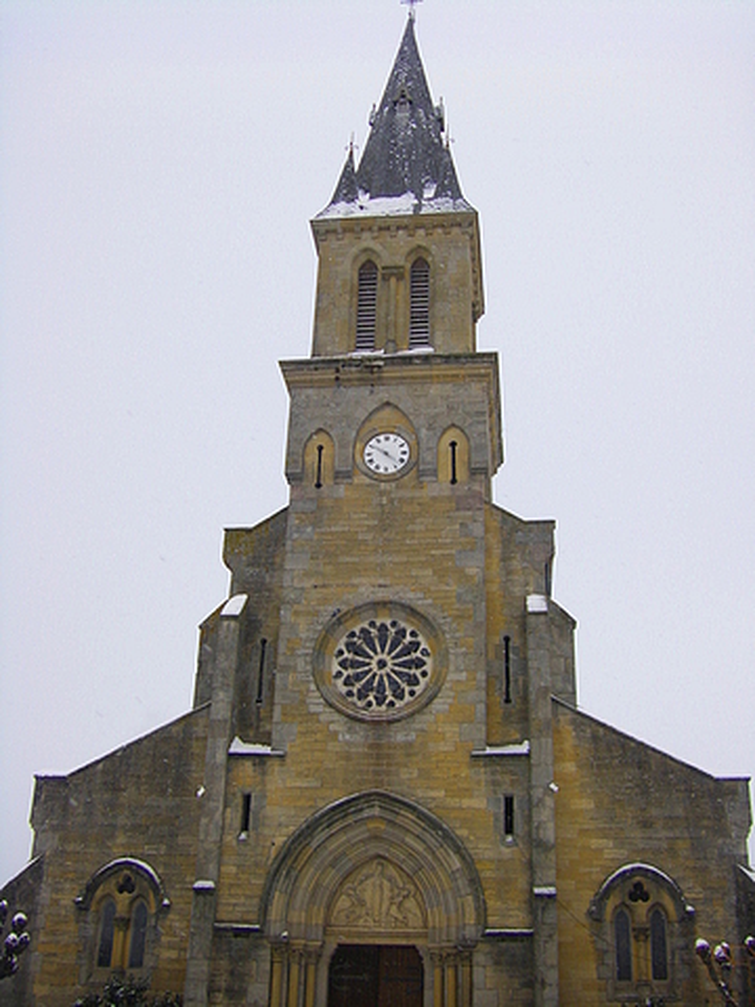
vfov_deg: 49.0
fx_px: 1105
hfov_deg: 37.7
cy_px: 504
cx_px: 378
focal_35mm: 38
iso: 64
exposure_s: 1/200
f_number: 3.5
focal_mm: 6.3
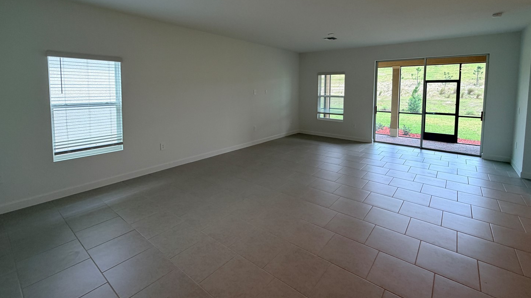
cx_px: 271
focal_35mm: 17
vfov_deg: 62.6
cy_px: 104
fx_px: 239
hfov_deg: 95.9
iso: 100
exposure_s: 1/120
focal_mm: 2.22
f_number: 2.2
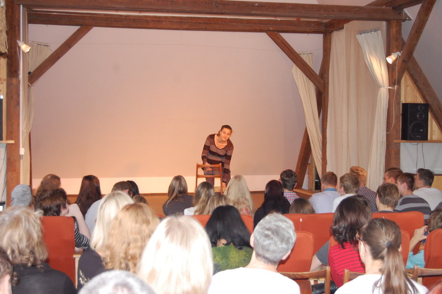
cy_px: 147
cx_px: 221
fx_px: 699
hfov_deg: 35.1
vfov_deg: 23.7
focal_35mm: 57
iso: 1000
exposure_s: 1/60
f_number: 5
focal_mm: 38
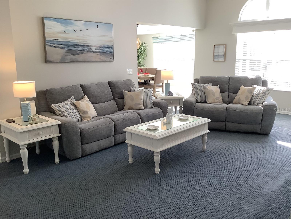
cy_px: 110
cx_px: 146
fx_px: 261
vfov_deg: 45.4
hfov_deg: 58.4
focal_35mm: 31
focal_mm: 3.3
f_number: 2.4
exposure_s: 1/100
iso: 80
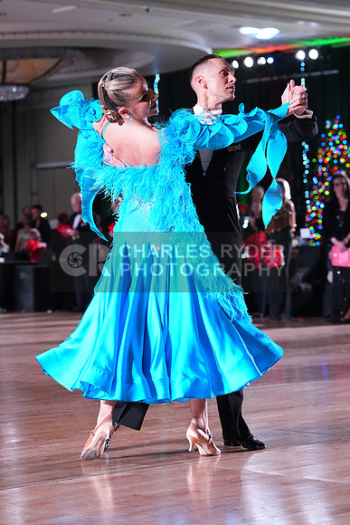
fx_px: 1486
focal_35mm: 102
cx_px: 175
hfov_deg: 13.4
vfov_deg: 20.0
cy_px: 262
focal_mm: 102
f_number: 5
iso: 10000
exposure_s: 1/400
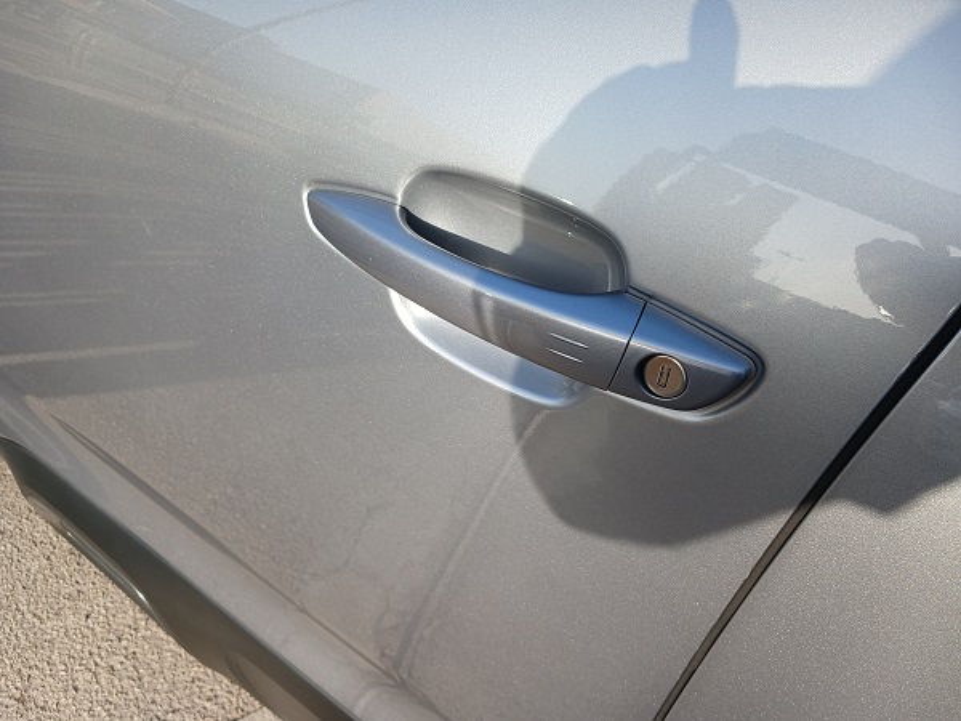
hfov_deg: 65.3
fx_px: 750
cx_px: 480
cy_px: 360
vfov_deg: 51.4
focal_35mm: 27
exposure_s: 1/175
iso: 20
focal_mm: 3.98
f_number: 1.8
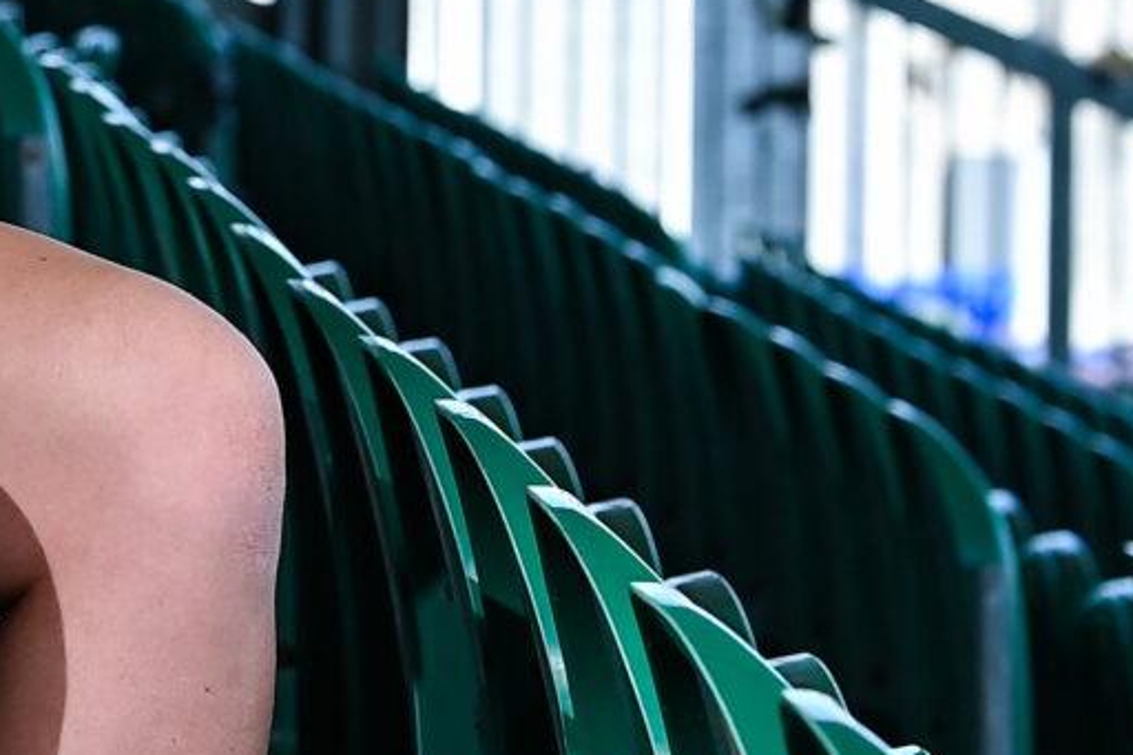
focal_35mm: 430
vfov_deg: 3.2
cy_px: 54
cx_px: -502
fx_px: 13528
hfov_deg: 4.8
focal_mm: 86
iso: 400
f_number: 6.3
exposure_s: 1/640
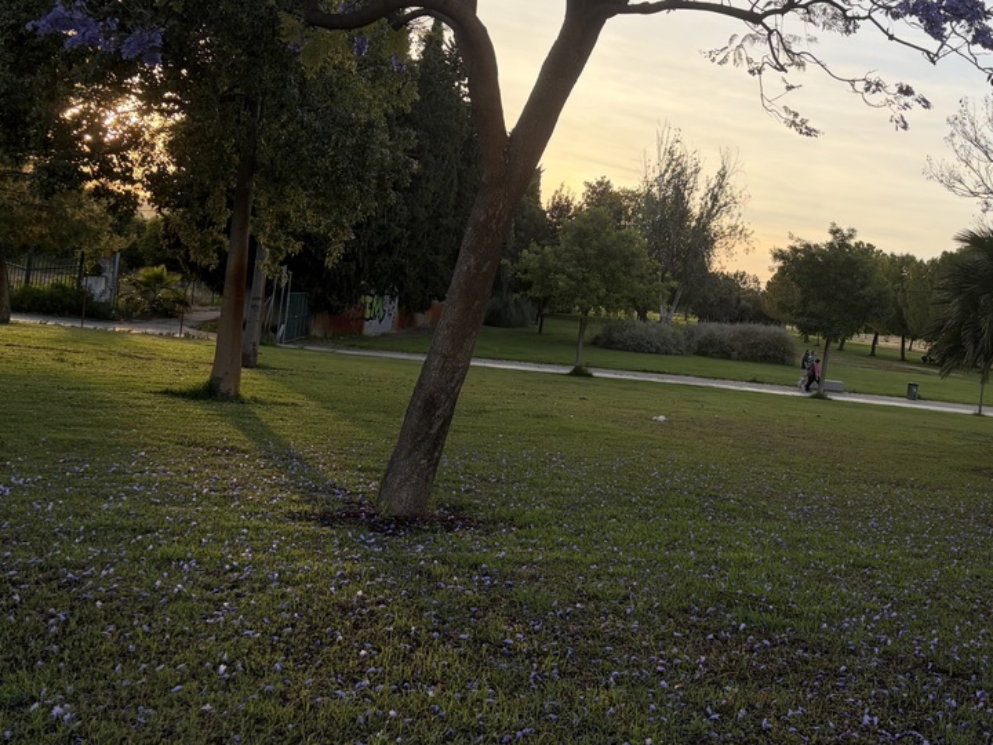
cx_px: 702
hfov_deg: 48.8
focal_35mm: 37
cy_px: 268
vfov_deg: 38.4
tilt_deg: +1.7
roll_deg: -7.1
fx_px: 1061
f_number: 1.6
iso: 50
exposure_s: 1/933
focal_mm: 5.96
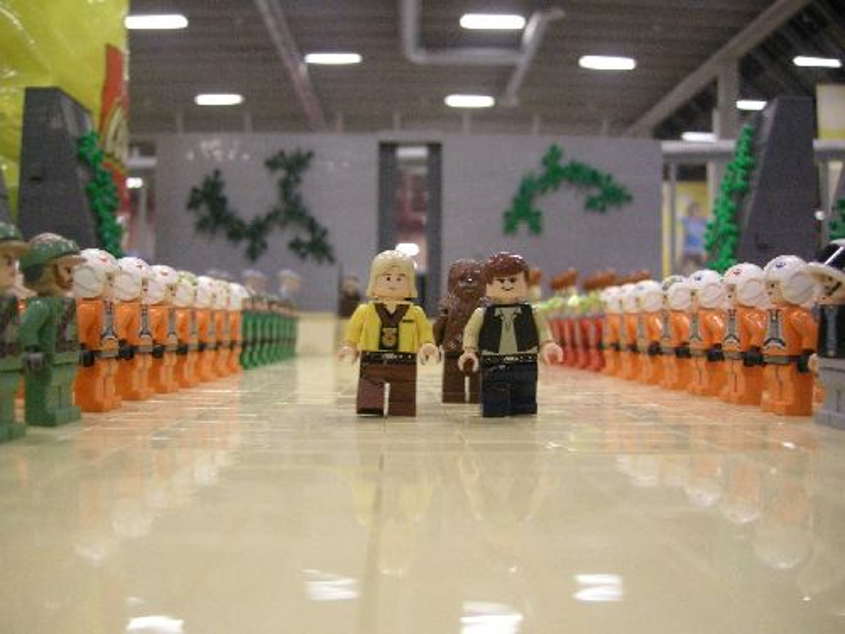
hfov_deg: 51.4
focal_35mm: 36
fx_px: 879
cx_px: 422
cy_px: 317
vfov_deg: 39.7
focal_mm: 7.5
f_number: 2.7
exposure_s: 1/18.5
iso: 400
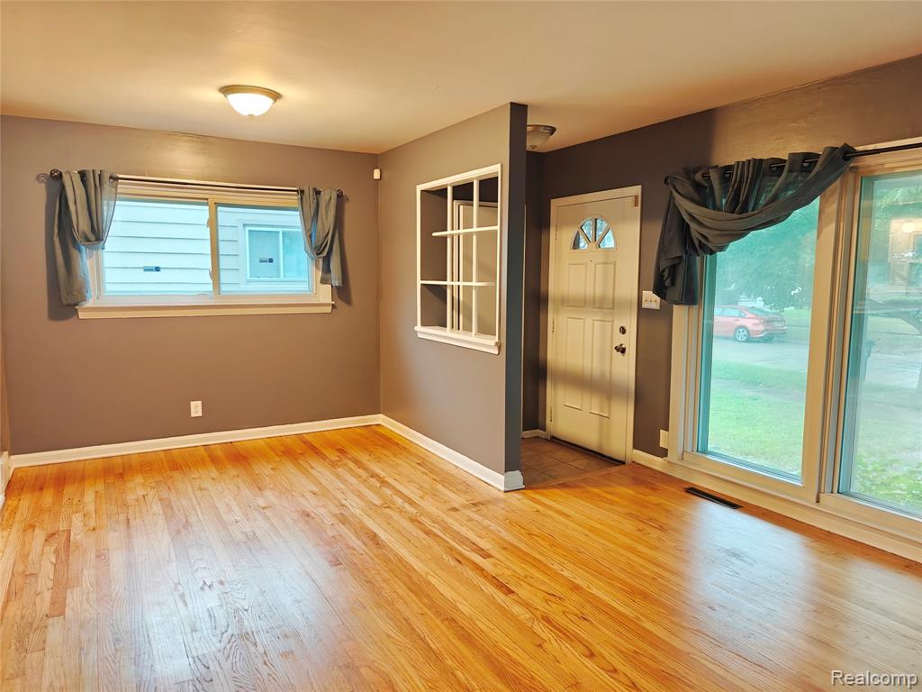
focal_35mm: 23
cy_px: 346
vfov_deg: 58.9
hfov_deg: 73.9
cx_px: 461
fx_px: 613
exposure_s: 1/60
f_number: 1.6
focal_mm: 6.06
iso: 1000
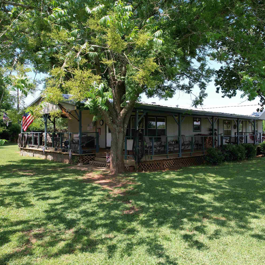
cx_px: 160
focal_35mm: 29
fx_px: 251
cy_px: 128
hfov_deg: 55.2
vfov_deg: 55.6
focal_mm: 8.38
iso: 100
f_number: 2.8
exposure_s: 1/640
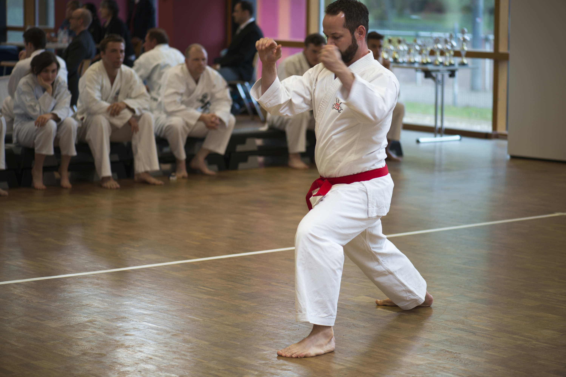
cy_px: 188
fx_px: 1651
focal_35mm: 105
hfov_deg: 19.5
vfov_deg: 13.0
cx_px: 283
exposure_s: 1/125
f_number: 2.8
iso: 200
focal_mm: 105
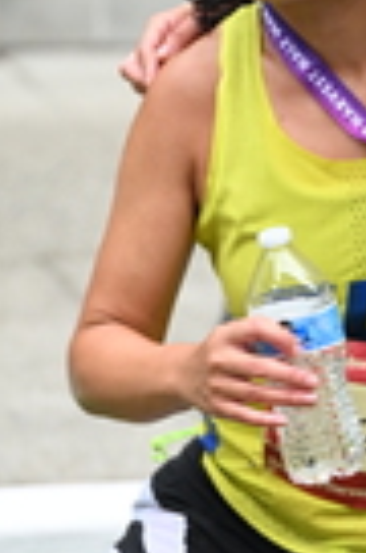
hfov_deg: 4.8
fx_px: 4353
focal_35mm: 284
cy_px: 159
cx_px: 539
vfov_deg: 7.3
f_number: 2.8
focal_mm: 70
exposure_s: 1/1600
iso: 1250
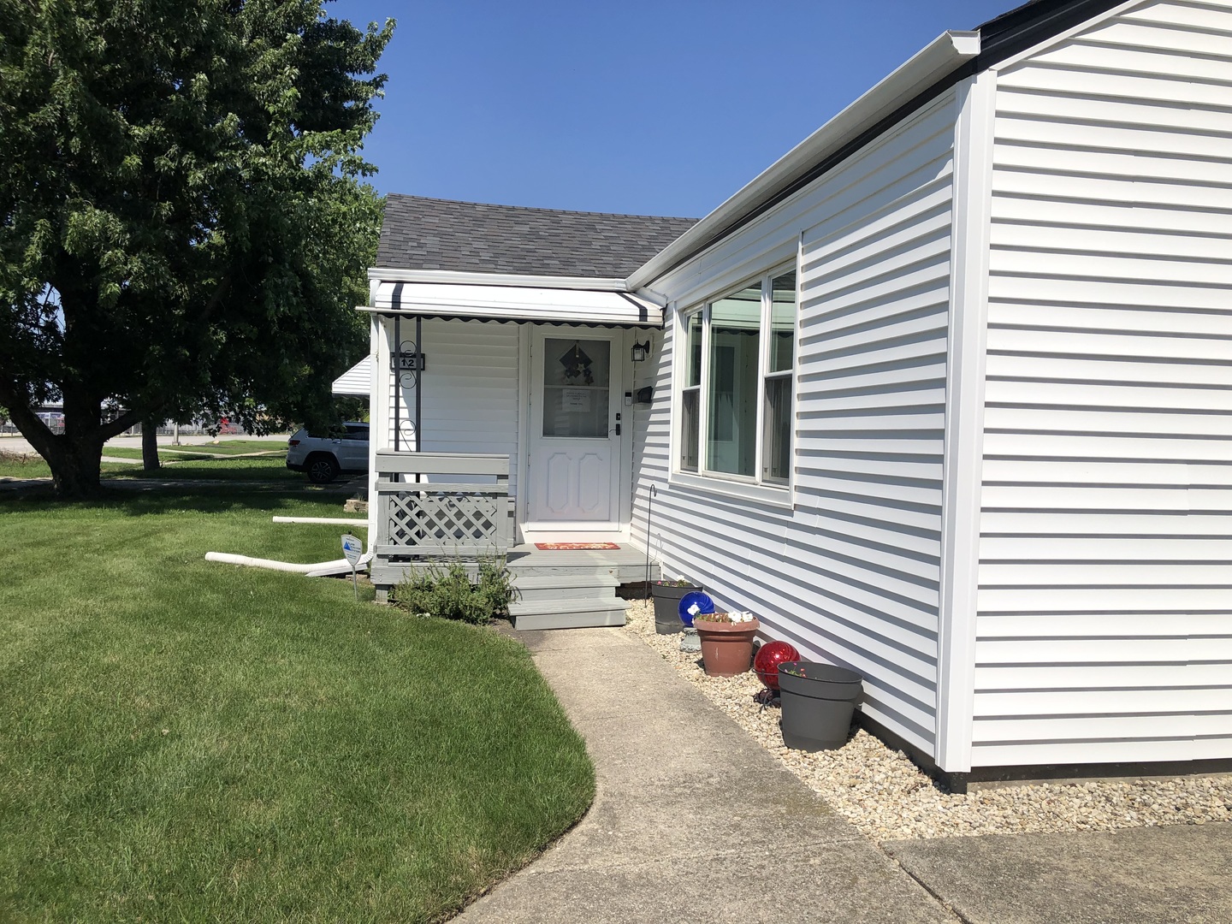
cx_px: 616
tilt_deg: -0.8
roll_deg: -1.4
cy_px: 462
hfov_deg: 63.4
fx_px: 997
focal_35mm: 28
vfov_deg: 49.7
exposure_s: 1/4049
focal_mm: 3.99
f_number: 1.8
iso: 25
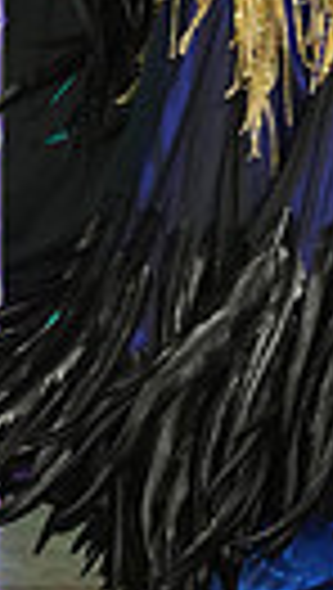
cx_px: 484
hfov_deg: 1.3
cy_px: -153
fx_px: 14536
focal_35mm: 929
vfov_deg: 2.3
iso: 3200
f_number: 4
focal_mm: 200
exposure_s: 1/400
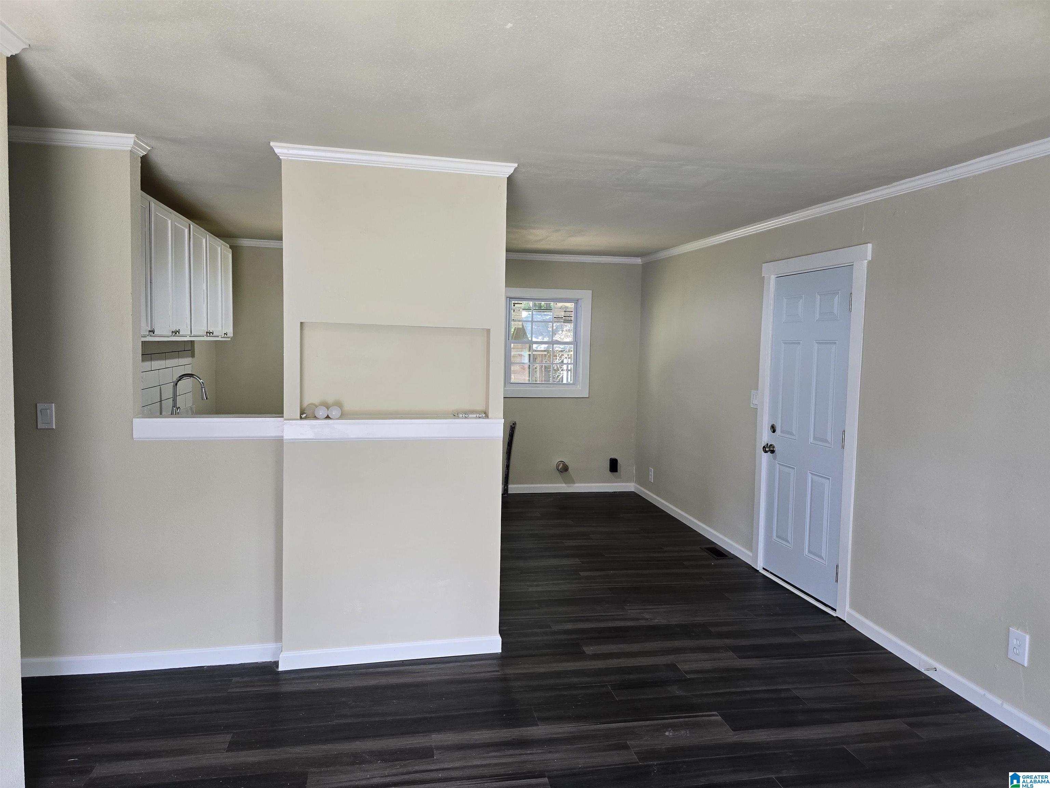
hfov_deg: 73.9
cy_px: 394
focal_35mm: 23
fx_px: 698
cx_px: 525
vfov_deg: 58.9
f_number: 1.7
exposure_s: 1/120
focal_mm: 6.3
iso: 160
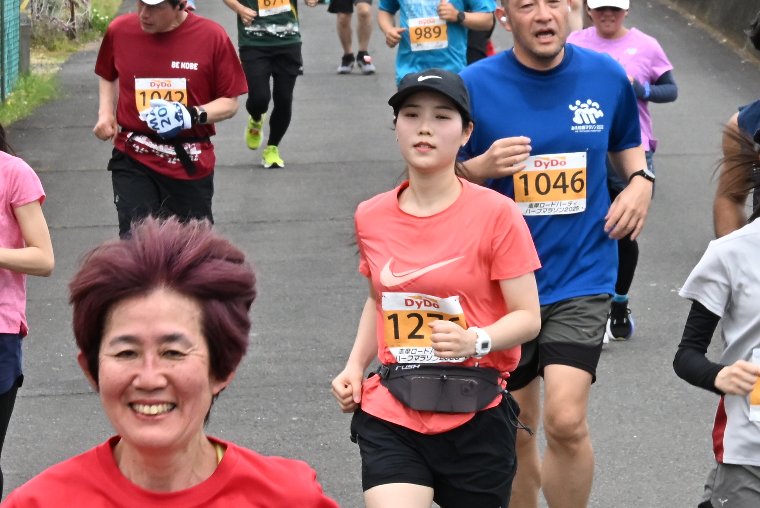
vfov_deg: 4.4
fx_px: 6632
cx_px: 562
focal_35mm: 314
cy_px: 121
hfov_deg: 6.6
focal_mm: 125
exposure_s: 1/320
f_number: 22
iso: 1600
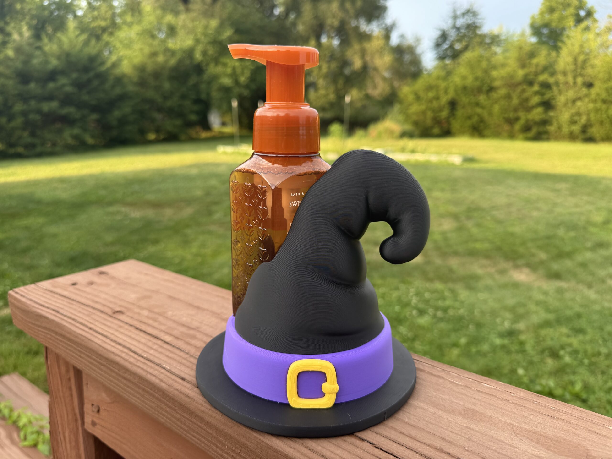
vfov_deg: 56.8
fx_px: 424
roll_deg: -1.6
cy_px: 230
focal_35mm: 24
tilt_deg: -13.2
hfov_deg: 71.6
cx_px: 306
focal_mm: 6.76
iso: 80
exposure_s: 1/553
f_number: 1.78
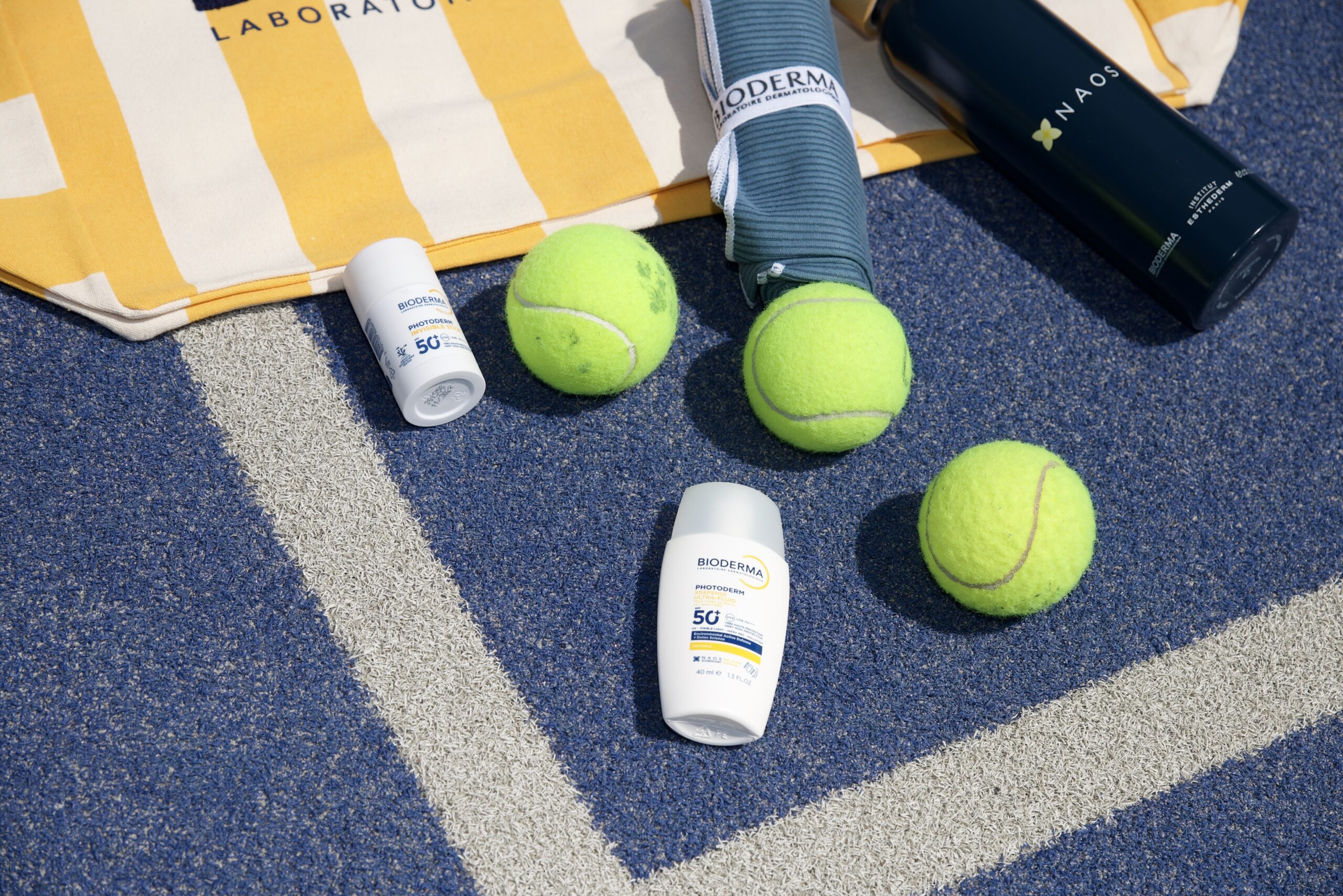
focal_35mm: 81
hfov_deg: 25.1
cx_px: 672
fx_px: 3022
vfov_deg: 16.9
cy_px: 448
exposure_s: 1/320
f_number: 5
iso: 160
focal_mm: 54
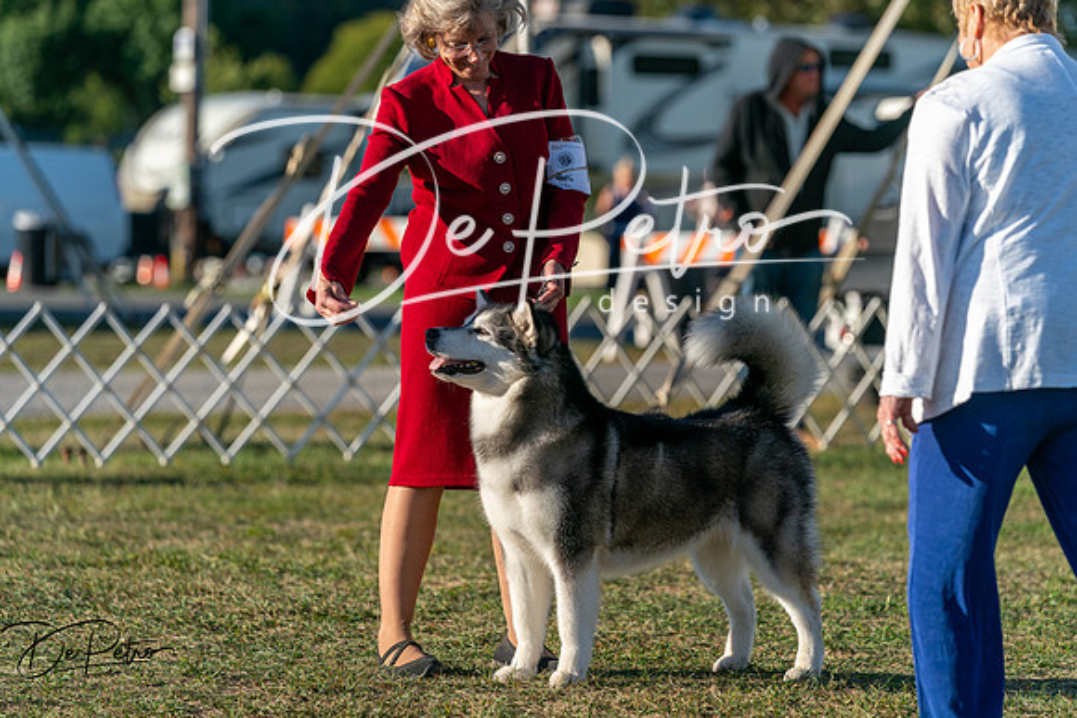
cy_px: 359
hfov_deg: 11.3
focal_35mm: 182
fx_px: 5446
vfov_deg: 7.5
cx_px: 538
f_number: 4.5
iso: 200
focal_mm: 182
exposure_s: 1/1250
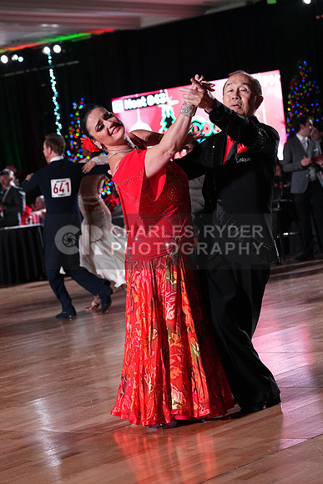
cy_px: 242
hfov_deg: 14.7
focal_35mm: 93
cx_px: 162
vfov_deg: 21.9
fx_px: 1251
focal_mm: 93
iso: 6400
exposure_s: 1/400
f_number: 5
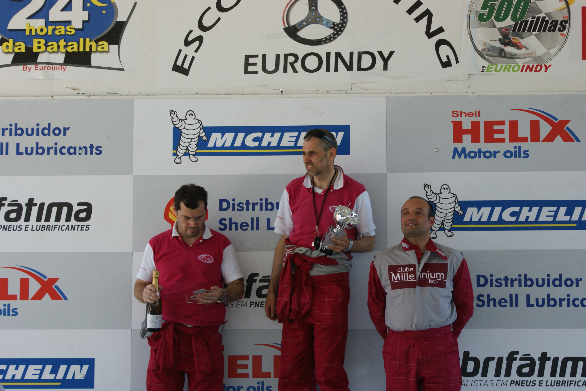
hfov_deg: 23.2
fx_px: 1425
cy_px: 205
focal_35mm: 88
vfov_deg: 15.6
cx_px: 304
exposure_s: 1/100
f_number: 5.6
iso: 200
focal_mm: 55
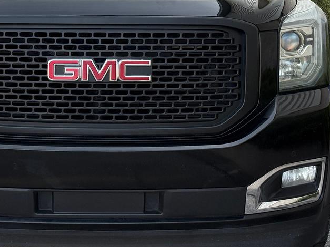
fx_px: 934
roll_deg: +0.0
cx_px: 88
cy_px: 56
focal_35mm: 98
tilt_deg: -3.6
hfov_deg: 19.9
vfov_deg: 15.0
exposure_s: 1/819
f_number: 1.78
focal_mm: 6.76
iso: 80
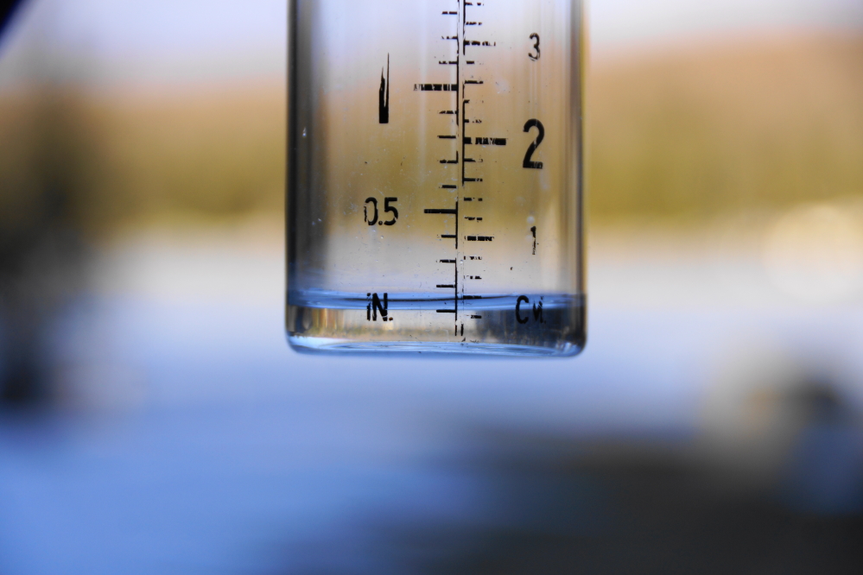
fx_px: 3236
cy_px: 288
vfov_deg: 10.2
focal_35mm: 135
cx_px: 432
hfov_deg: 15.2
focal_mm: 90
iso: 100
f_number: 5.6
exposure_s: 1/160
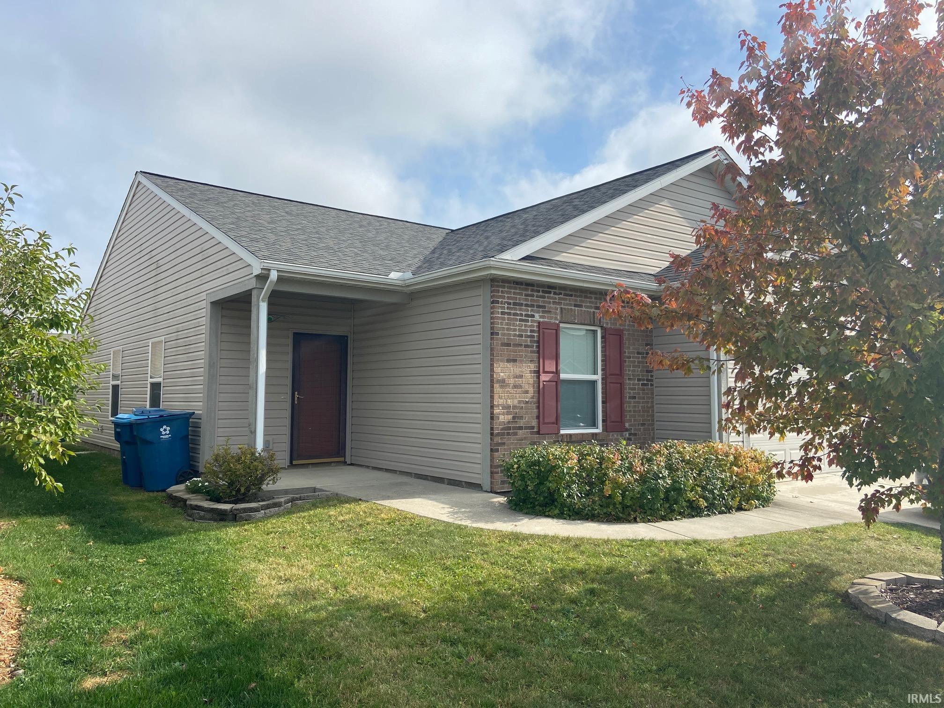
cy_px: 354
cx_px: 472
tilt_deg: +4.7
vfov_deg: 53.1
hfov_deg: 67.3
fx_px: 709
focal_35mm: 26
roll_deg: -1.1
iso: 32
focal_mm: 4.25
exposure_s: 1/3401
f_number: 1.8
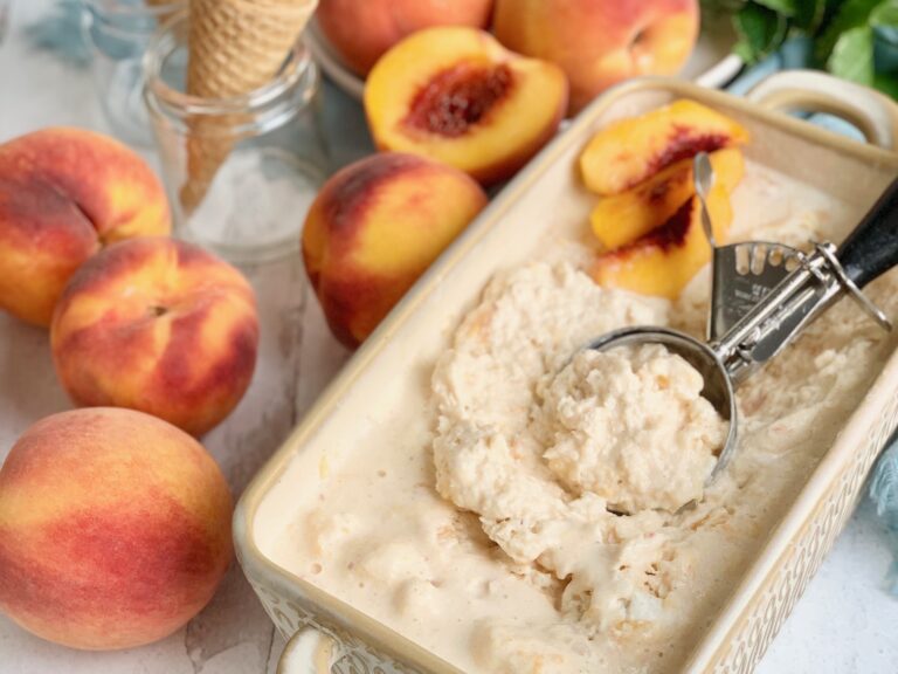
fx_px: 1349
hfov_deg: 36.8
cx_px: 449
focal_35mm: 52
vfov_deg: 28.0
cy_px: 337
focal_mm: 6
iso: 25
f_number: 2.4
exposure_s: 1/122
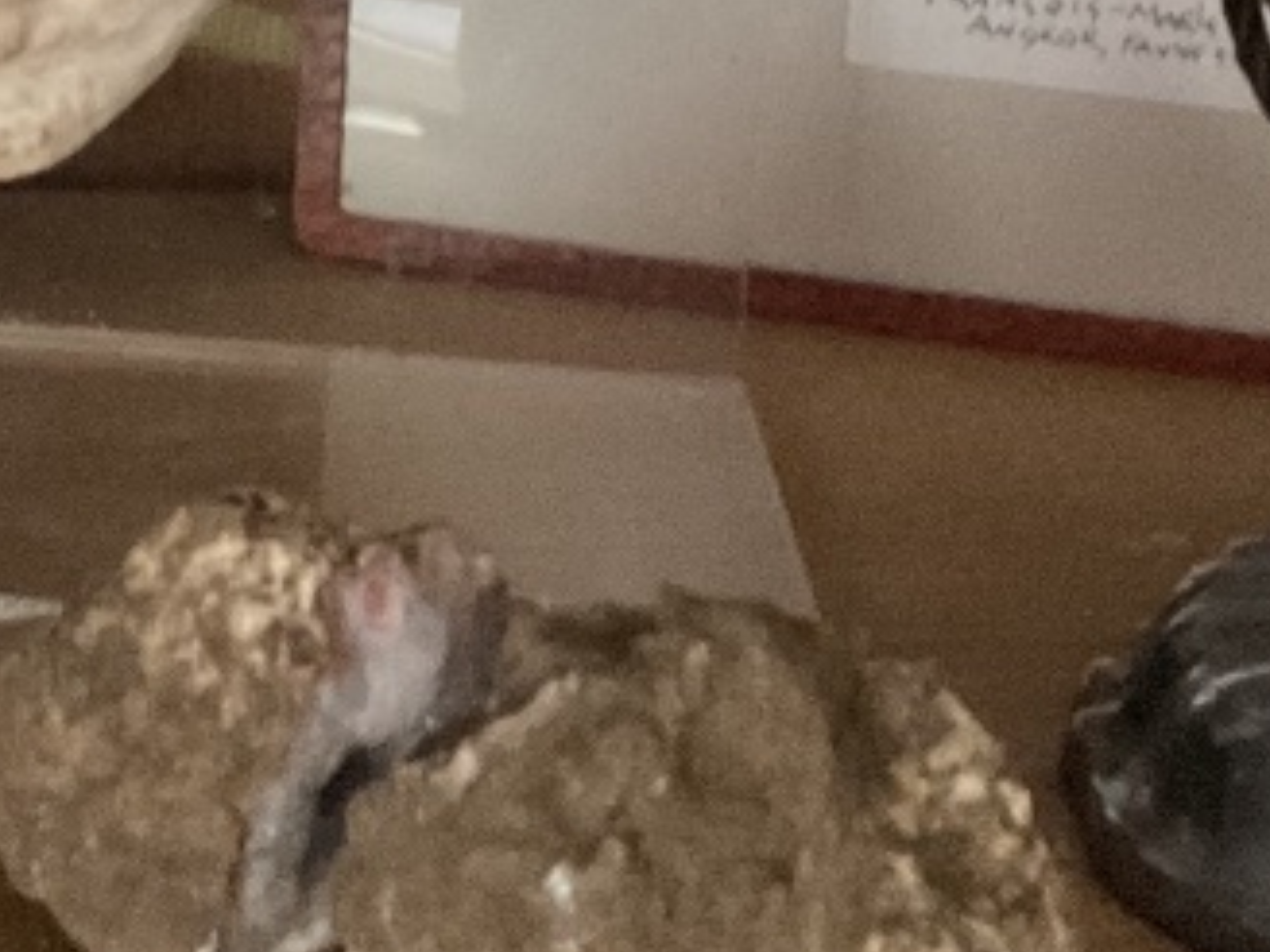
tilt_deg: -8.3
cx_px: 58
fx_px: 3889
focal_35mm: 106
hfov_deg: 18.2
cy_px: -476
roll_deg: -2.7
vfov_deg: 13.2
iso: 500
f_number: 1.8
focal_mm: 3
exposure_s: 1/20
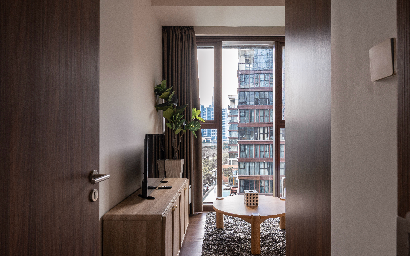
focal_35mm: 22
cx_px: 209
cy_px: 138
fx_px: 246
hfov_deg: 79.6
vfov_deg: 55.0
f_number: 8
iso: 100
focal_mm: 14
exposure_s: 1/6
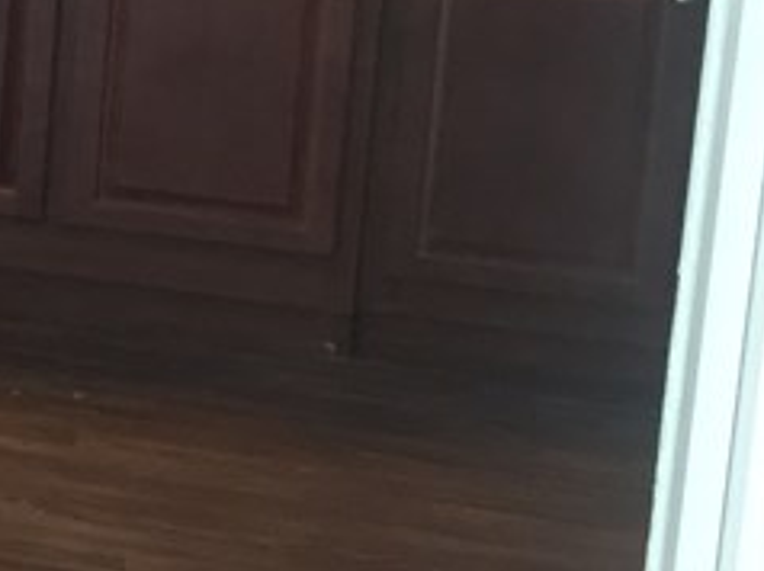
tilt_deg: -6.6
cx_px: -851
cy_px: -247
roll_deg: -2.8
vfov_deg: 11.4
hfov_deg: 13.2
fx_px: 2756
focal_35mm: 125
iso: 100
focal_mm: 4.15
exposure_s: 1/30
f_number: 2.2
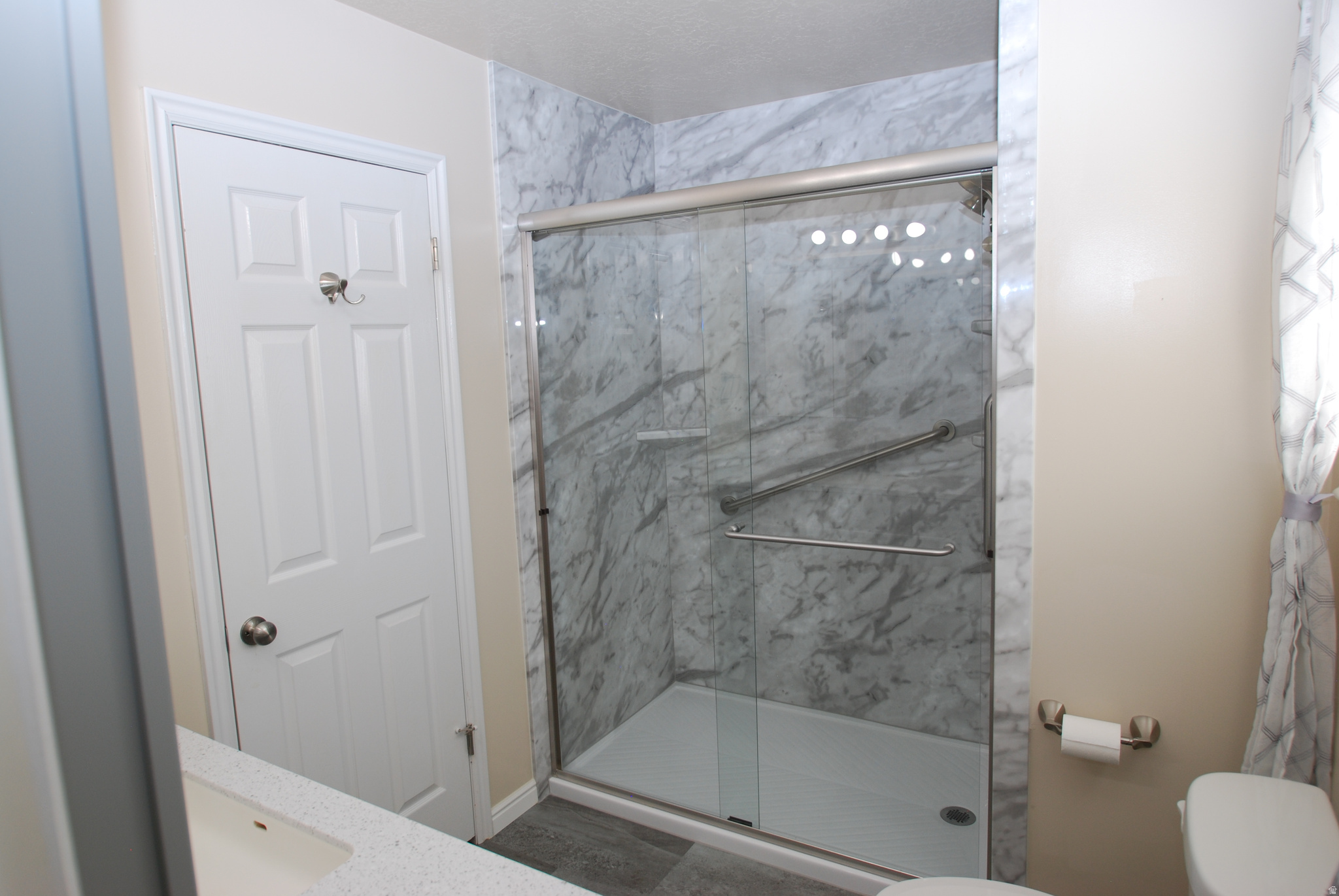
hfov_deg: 81.1
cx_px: 670
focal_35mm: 21
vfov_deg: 59.6
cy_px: 448
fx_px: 782
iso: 200
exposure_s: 1/100
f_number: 5
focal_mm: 14
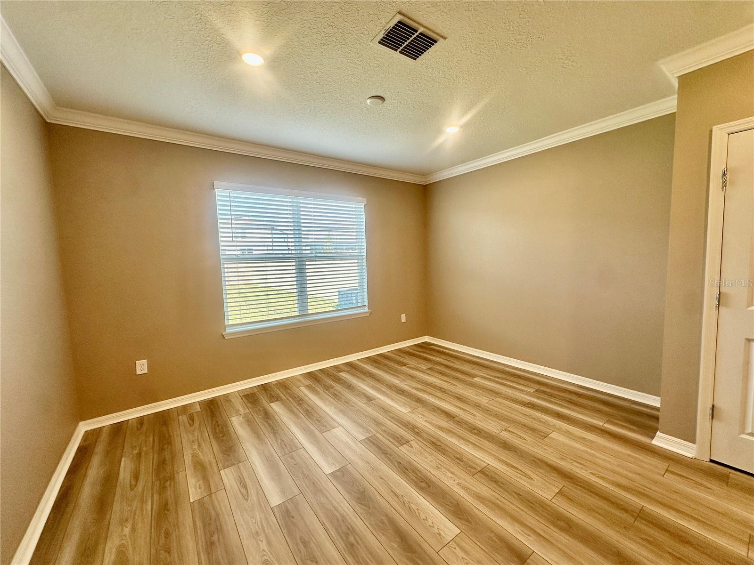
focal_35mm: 14
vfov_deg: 85.7
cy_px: 282
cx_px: 377
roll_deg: +1.0
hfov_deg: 102.1
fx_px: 305
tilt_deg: -4.7
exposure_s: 1/120
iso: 50
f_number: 2.2
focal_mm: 2.22
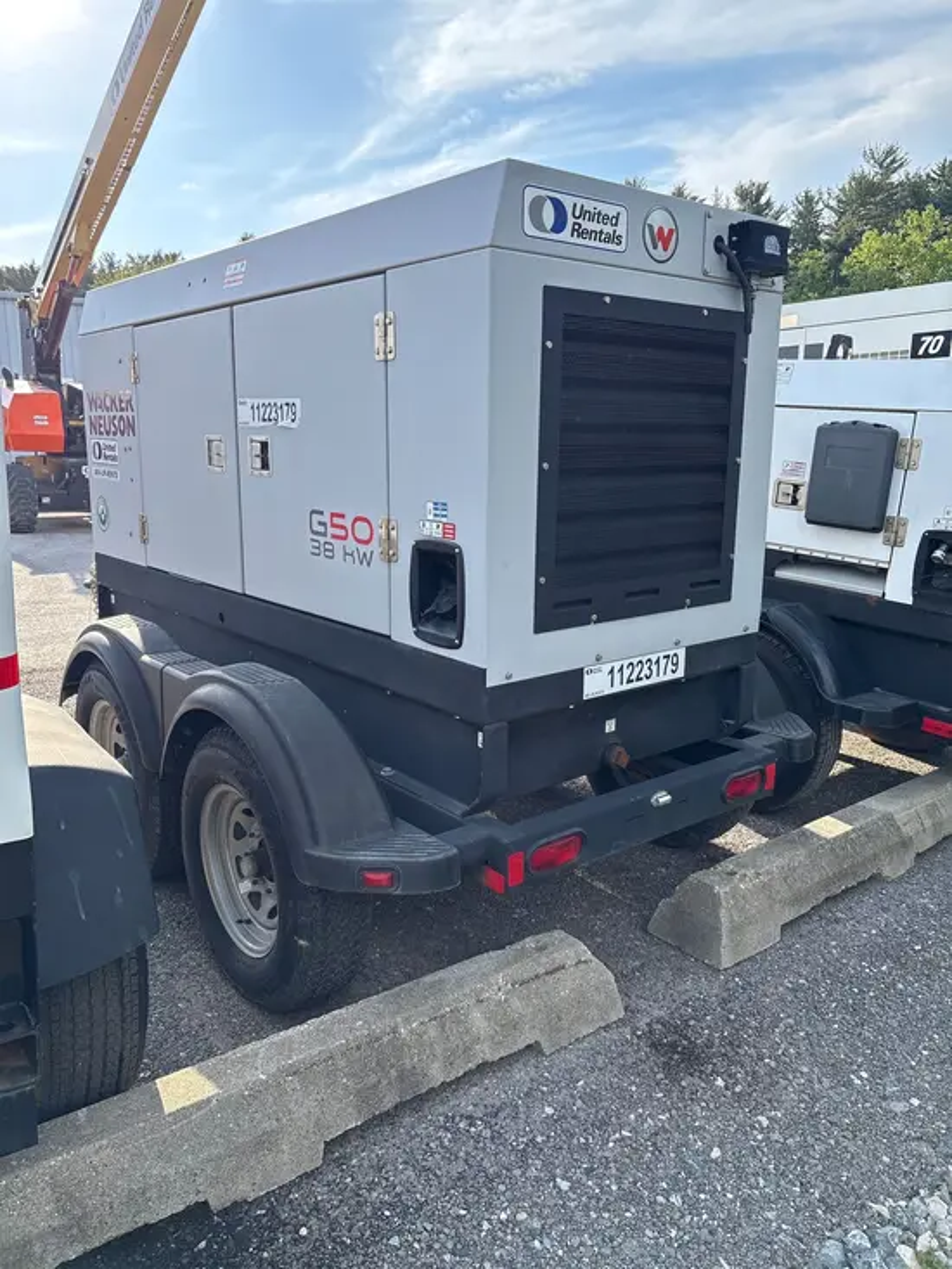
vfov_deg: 67.3
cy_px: 634
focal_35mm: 26
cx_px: 476
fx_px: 953
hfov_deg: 53.1
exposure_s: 1/1064
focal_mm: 5.96
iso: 50
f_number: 1.6
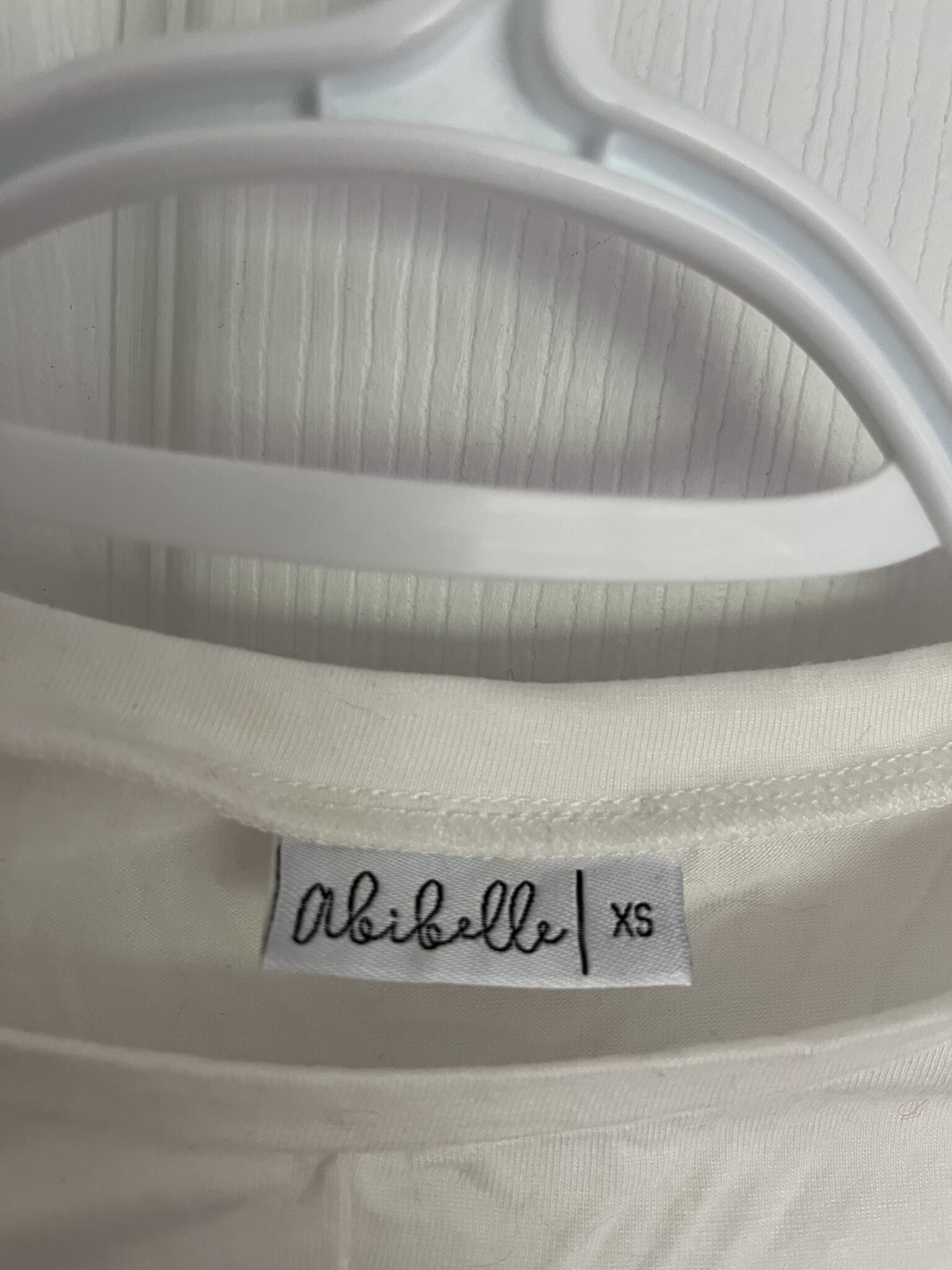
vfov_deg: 67.3
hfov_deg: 53.1
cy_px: 635
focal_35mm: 26
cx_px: 476
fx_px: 953
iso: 250
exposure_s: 1/60
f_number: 1.6
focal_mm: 5.1
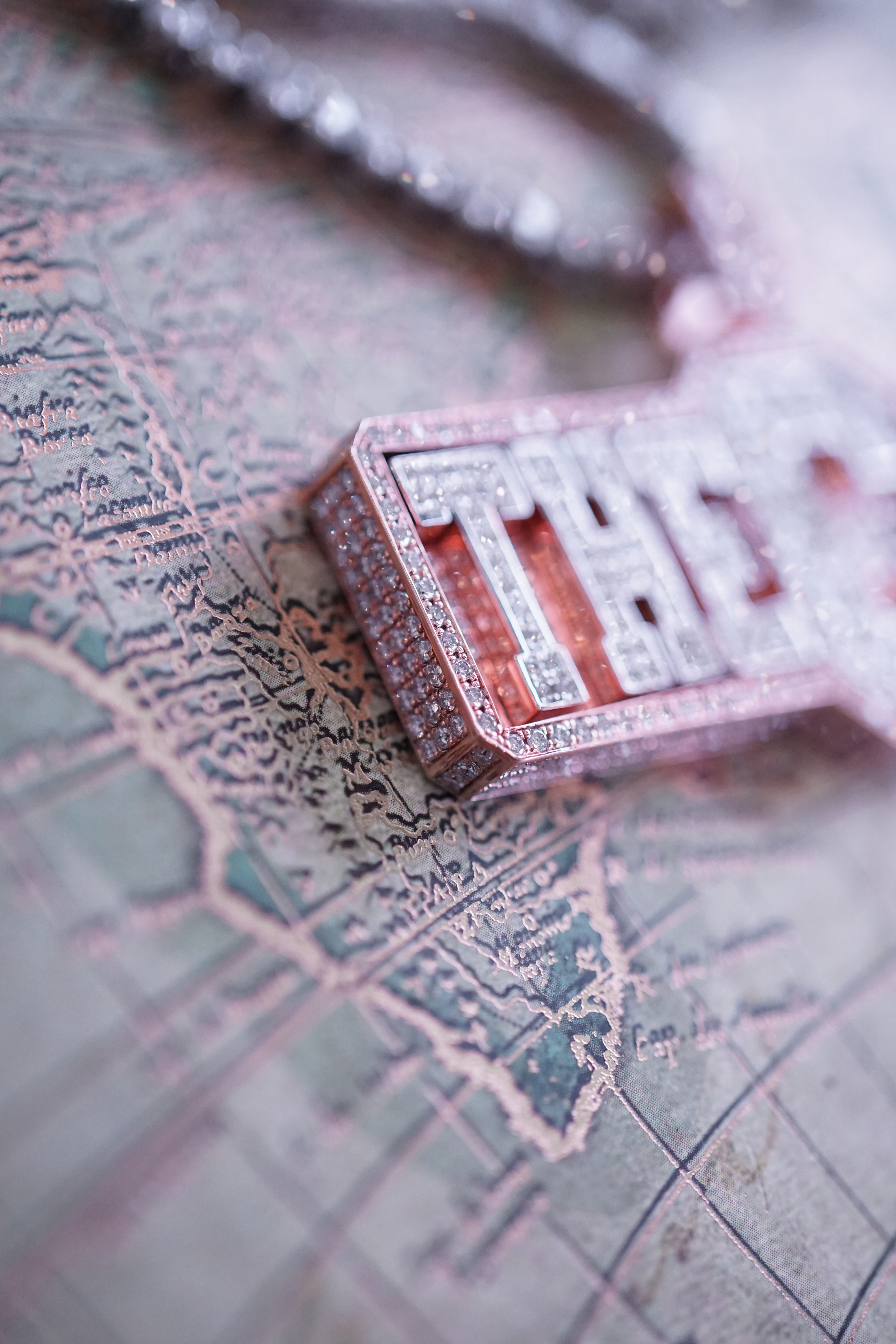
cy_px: 672
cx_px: 448
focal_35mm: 50
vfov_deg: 39.6
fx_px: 1867
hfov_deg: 27.0
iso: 2500
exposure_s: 1/640
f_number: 2.8
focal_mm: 50
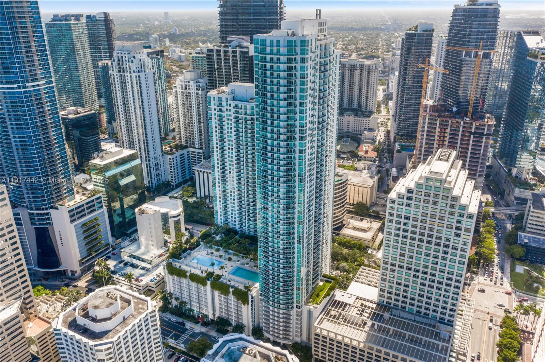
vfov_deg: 46.4
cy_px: 181
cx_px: 272
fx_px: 424
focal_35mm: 28
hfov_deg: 65.5
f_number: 5.6
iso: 100
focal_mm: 10.26
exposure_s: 1/500
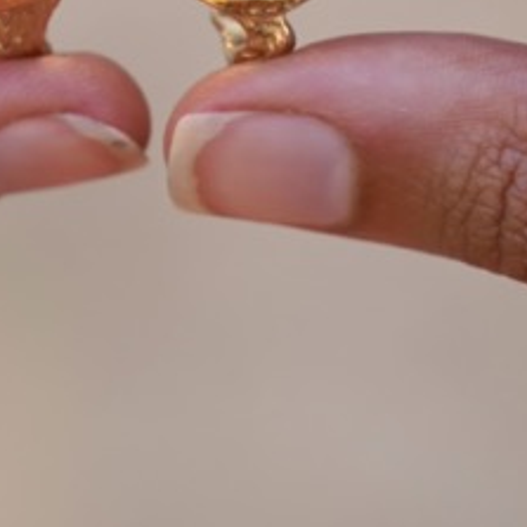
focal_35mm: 365
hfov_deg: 4.8
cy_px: 98
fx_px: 6287
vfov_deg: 4.8
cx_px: 83
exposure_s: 1/320
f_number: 2.8
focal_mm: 75
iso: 100
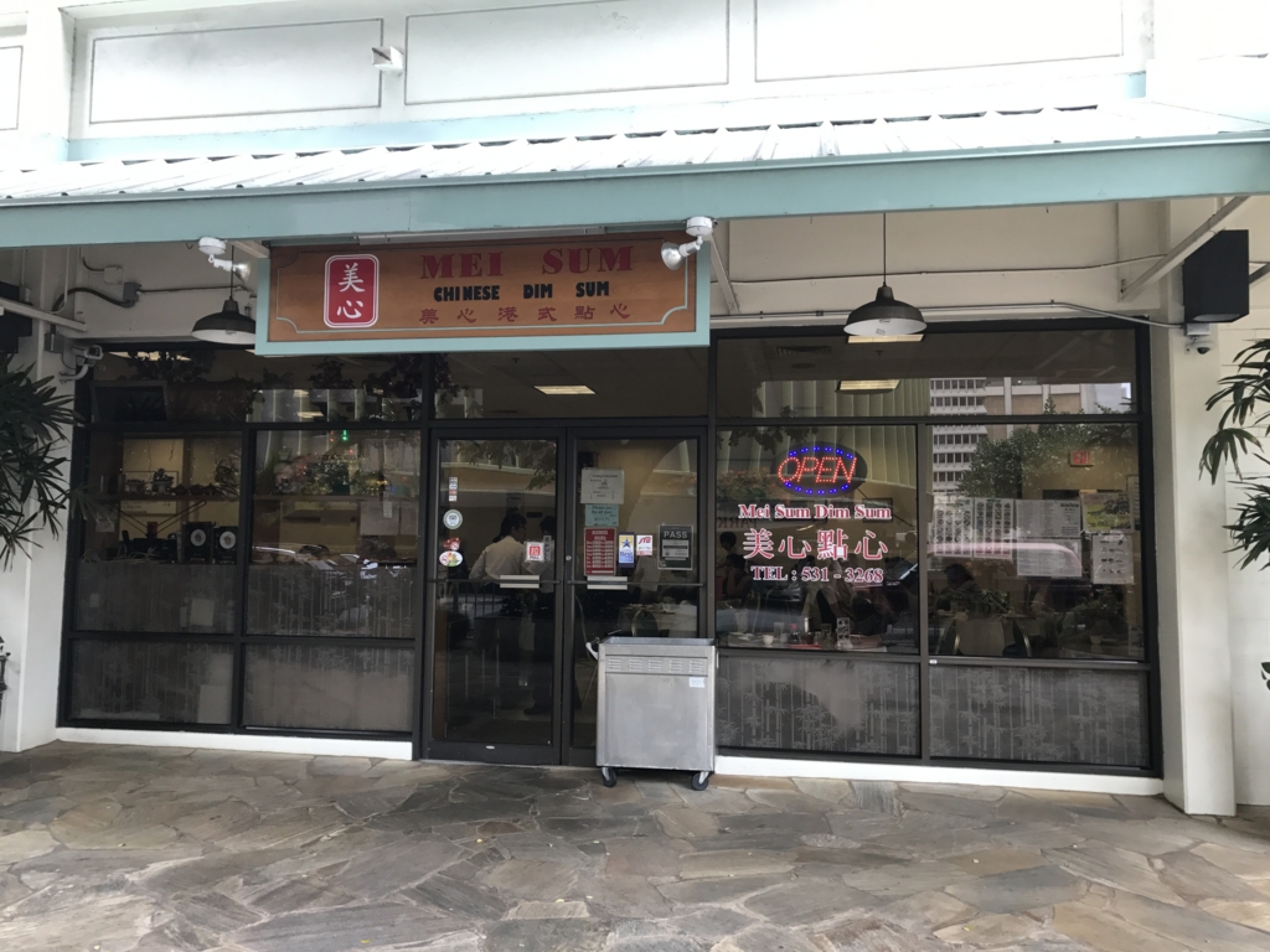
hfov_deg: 63.4
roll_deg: +0.1
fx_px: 1027
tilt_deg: +5.2
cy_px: 476
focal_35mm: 28
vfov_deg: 49.7
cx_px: 635
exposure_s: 1/120
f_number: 1.8
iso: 40
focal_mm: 3.99
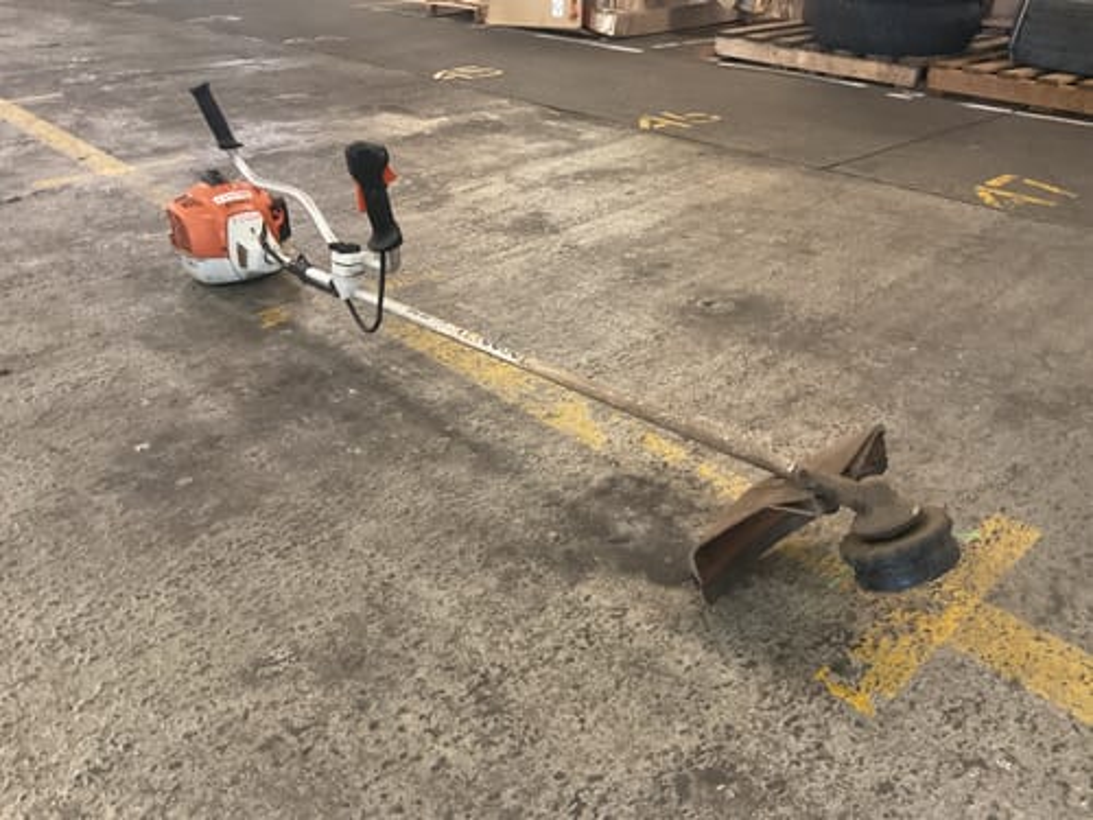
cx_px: 546
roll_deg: -2.0
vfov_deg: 48.2
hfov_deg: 61.7
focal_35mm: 29
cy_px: 410
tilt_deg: -29.5
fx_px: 916
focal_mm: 3
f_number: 1.8
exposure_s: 1/30
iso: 320
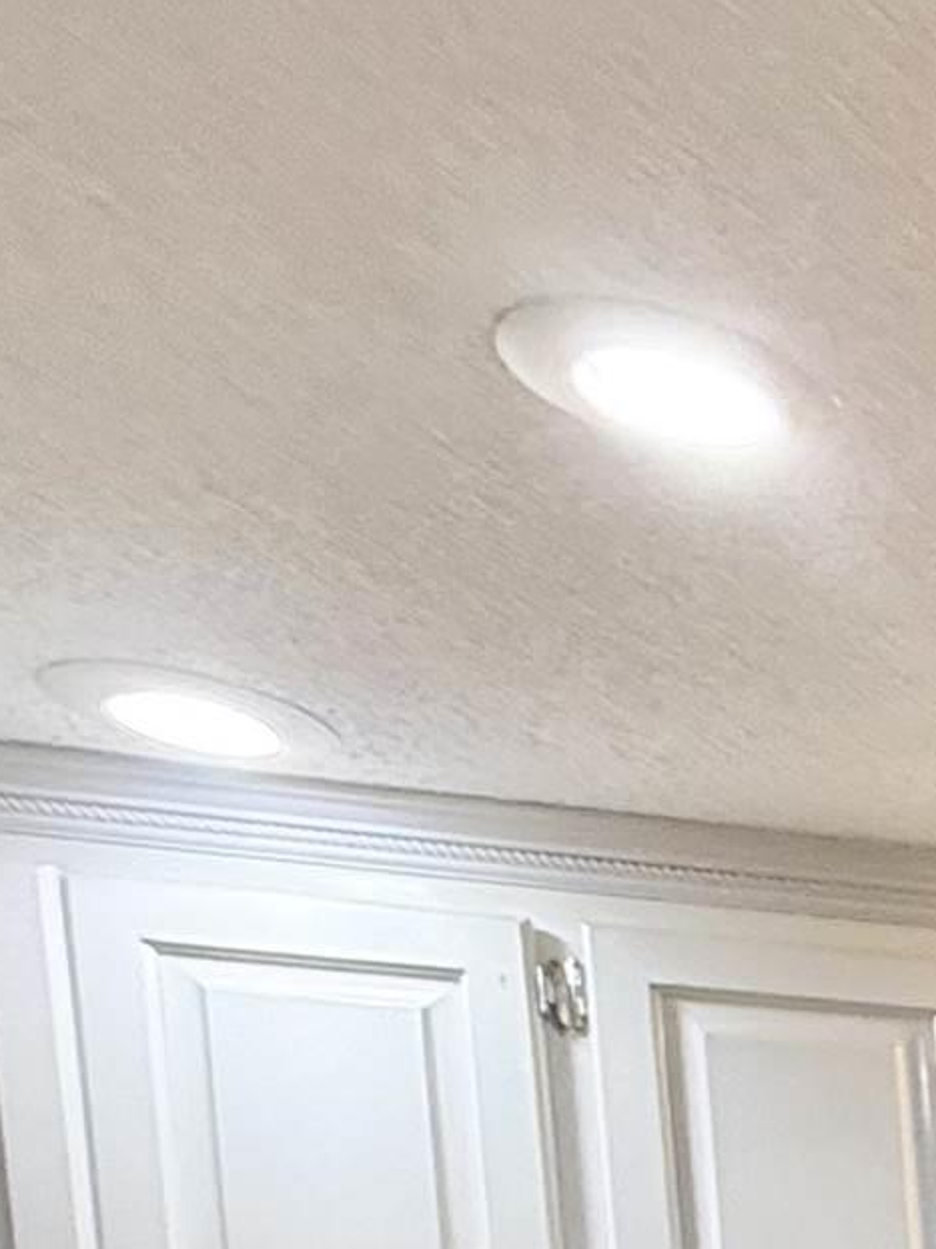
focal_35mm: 69
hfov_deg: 13.4
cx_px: 2425
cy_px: 2099
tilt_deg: -4.6
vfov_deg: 21.3
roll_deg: +0.6
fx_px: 2488
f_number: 2.2
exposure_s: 1/120
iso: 320
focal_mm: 2.22
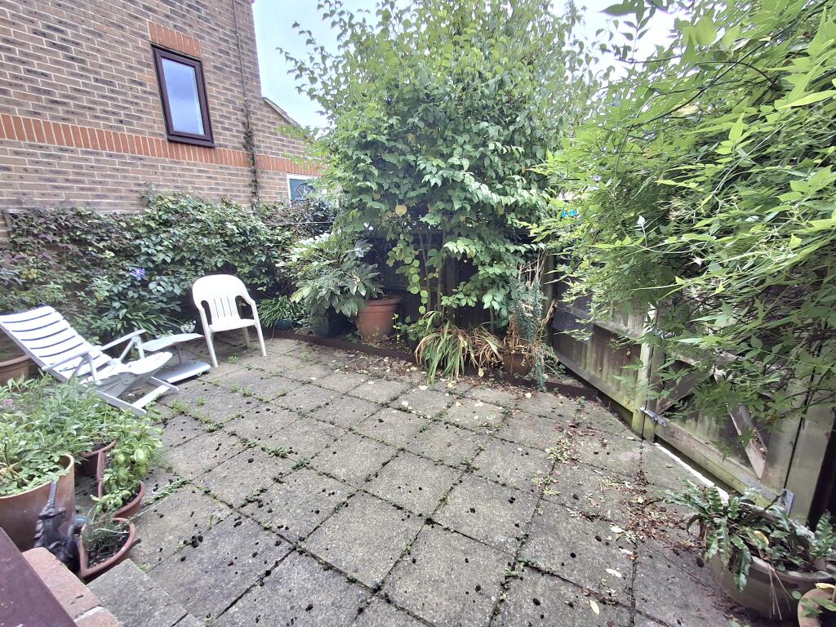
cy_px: 314
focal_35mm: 16
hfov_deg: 94.5
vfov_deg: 78.1
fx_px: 386
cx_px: 418
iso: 40
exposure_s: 1/204
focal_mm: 1.64
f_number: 2.2
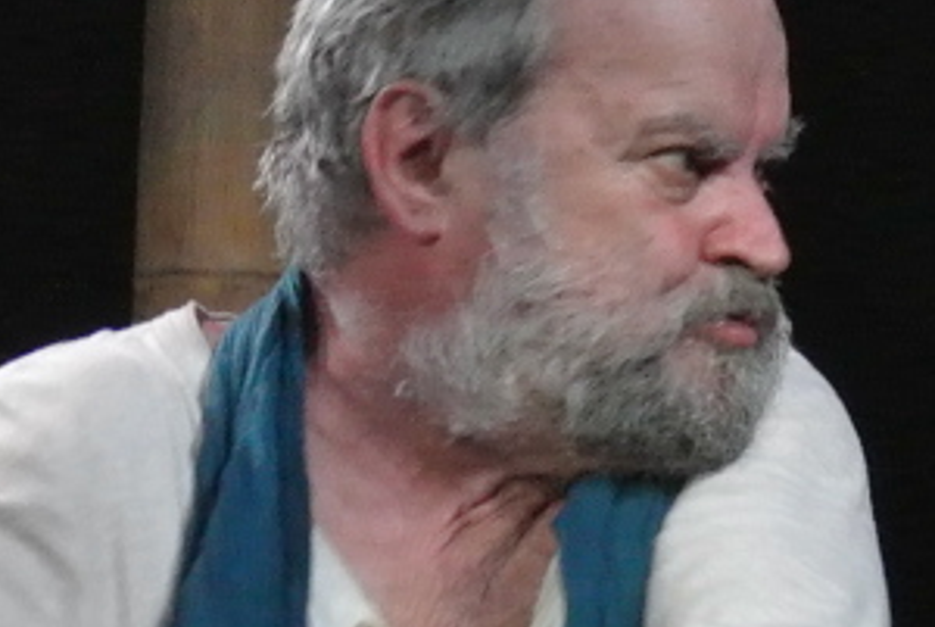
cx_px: 923
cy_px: 1728
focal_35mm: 522
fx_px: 13577
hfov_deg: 3.9
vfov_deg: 2.6
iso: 1000
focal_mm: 30
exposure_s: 1/80
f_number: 3.8
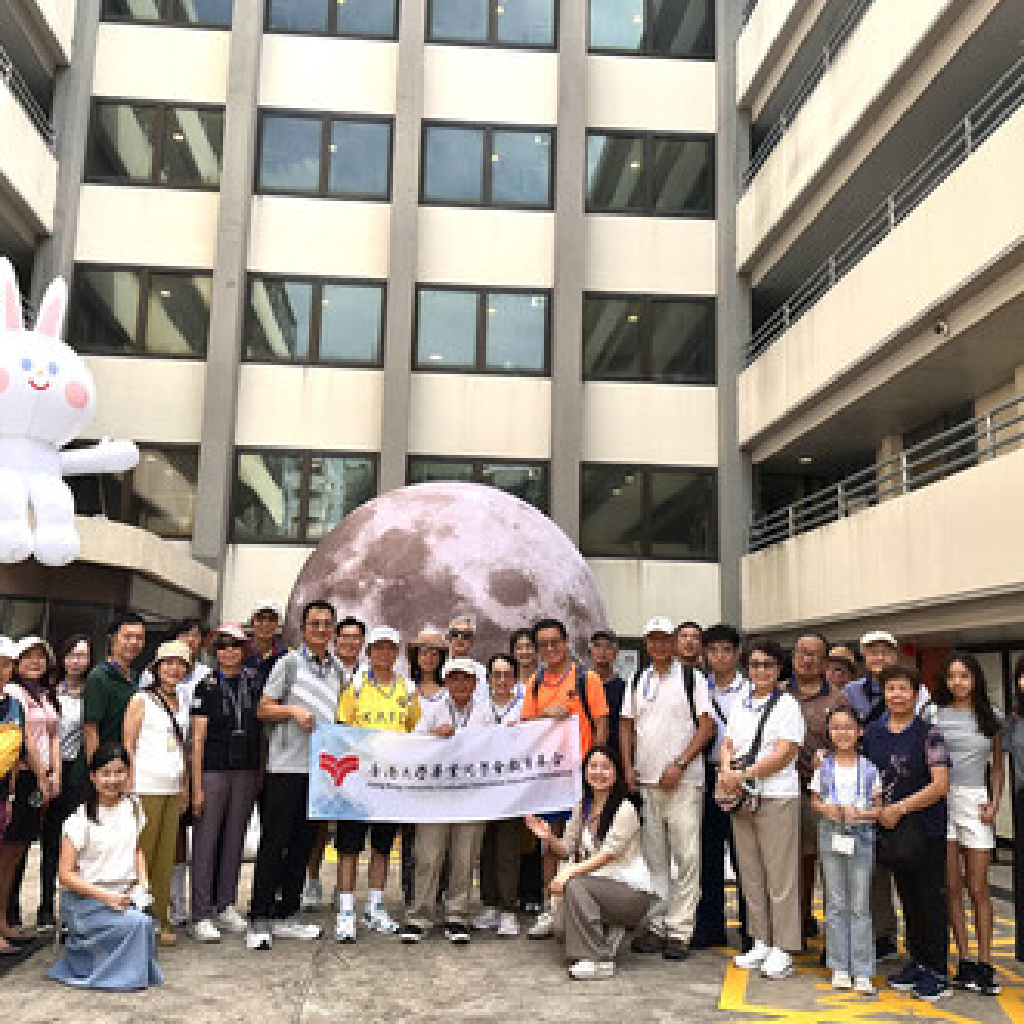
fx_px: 971
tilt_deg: +11.5
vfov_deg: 55.6
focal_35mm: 29
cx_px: 444
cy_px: 520
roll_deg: -0.7
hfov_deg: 55.4
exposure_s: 1/8197
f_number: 1.78
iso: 80
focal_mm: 6.86
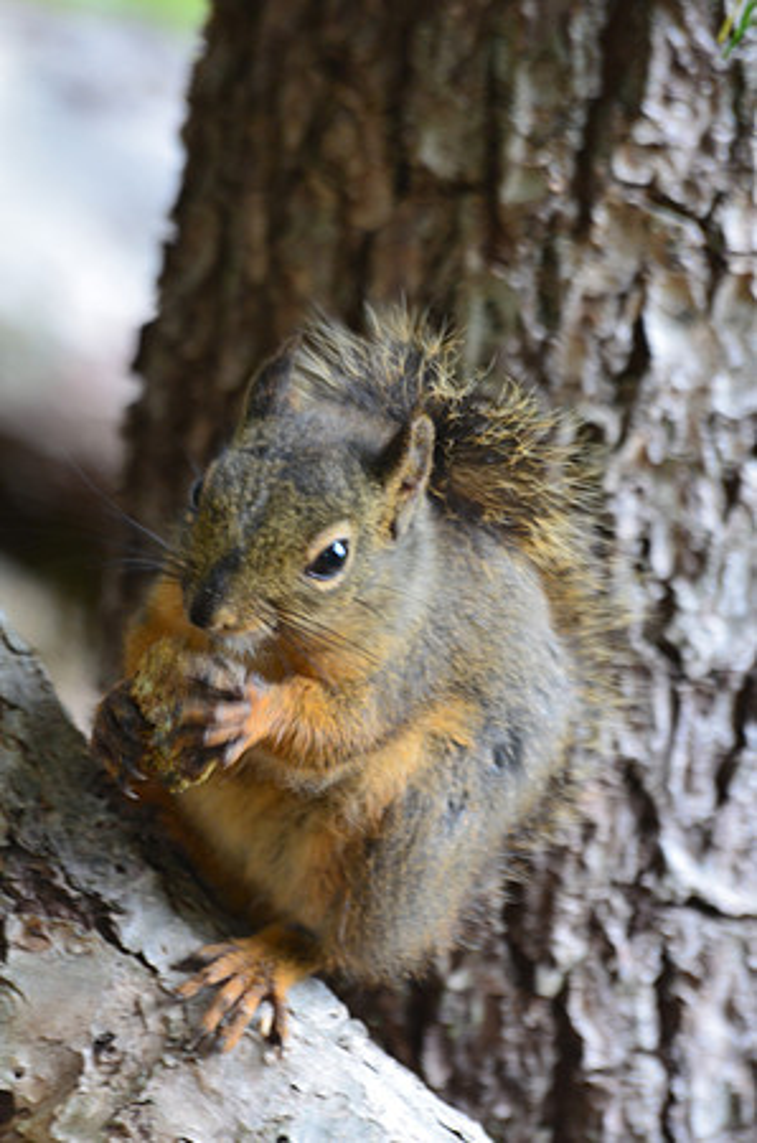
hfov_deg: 3.0
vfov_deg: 4.6
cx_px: 378
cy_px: 572
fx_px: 14259
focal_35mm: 450
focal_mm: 300
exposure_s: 1/50
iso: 800
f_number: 8
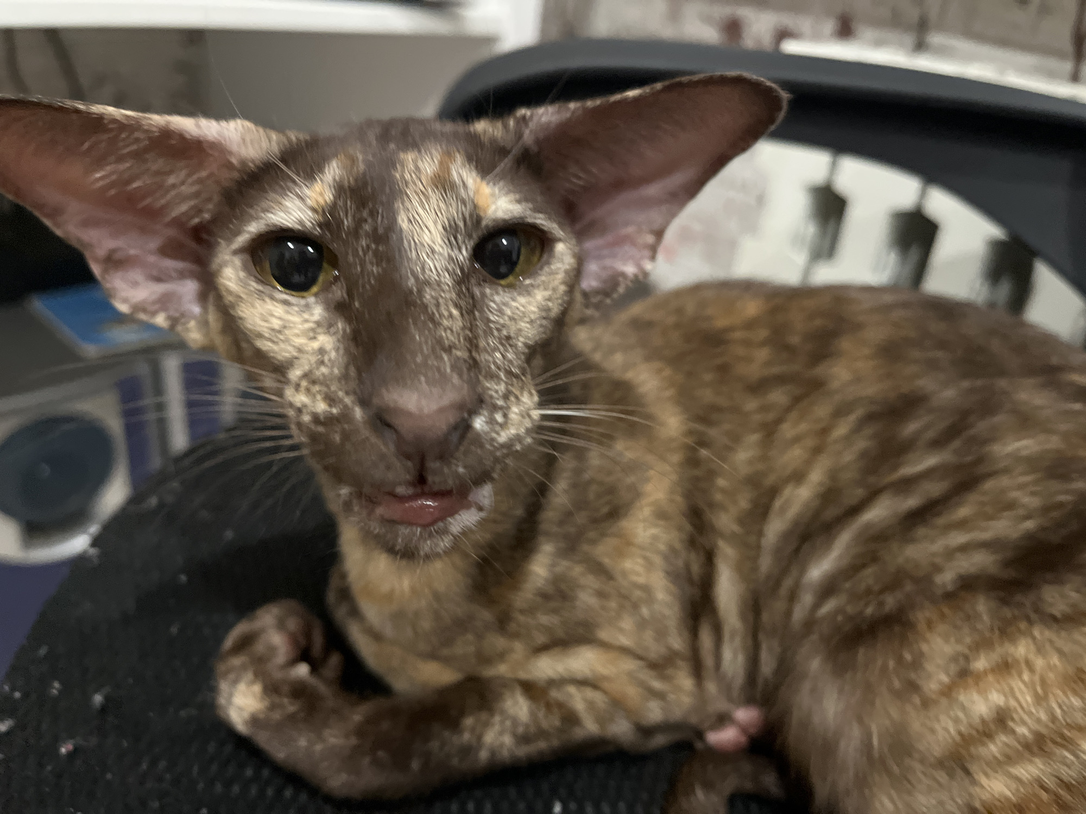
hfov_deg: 67.3
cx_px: 543
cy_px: 407
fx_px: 816
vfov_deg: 53.1
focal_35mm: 26
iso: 640
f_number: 1.6
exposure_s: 1/25
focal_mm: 5.1
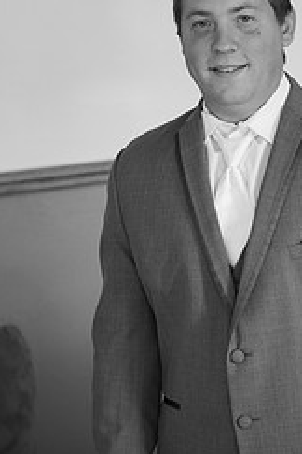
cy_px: 256
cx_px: 259
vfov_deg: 17.8
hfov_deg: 11.9
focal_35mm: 115
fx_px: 1447
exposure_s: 1/250
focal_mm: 62
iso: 640
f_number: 2.8
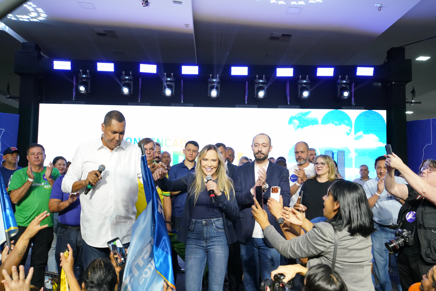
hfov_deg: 54.4
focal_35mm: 35
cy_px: 146
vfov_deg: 37.9
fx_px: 424
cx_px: 218
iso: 4000
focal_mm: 35
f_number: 4
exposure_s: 1/320
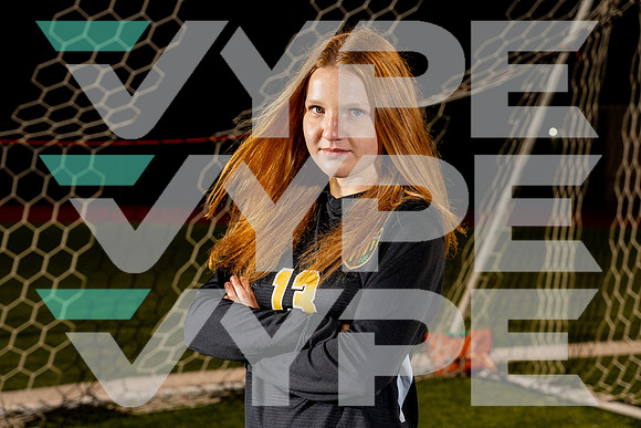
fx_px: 1247
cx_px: 320
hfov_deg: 28.8
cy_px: 214
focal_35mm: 70
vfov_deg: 19.5
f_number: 5.6
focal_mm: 70
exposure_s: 1/250
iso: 800
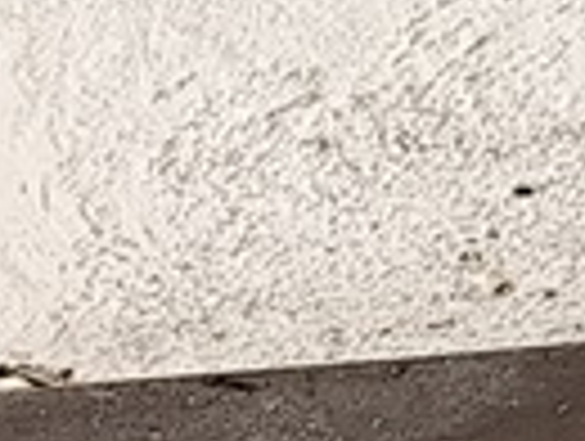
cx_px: -544
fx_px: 5723
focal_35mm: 338
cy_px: 1071
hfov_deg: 5.7
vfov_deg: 4.3
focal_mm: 6.19
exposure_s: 1/100
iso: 1000
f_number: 1.65
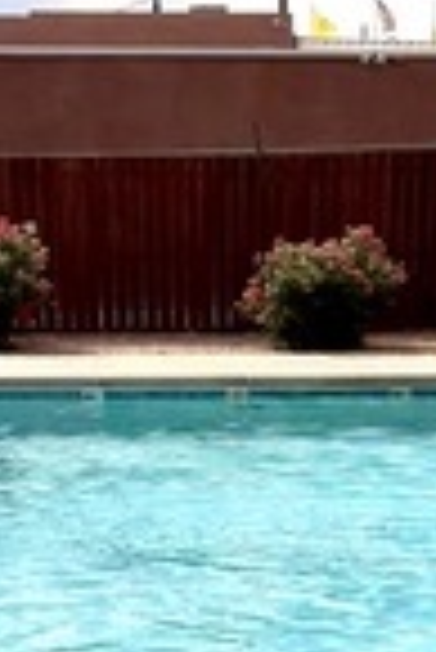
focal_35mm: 86
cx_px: 258
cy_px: 778
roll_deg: +0.3
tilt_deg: -18.0
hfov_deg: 15.9
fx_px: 1558
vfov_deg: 21.9
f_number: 1.78
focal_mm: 6.76
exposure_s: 1/7353
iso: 80
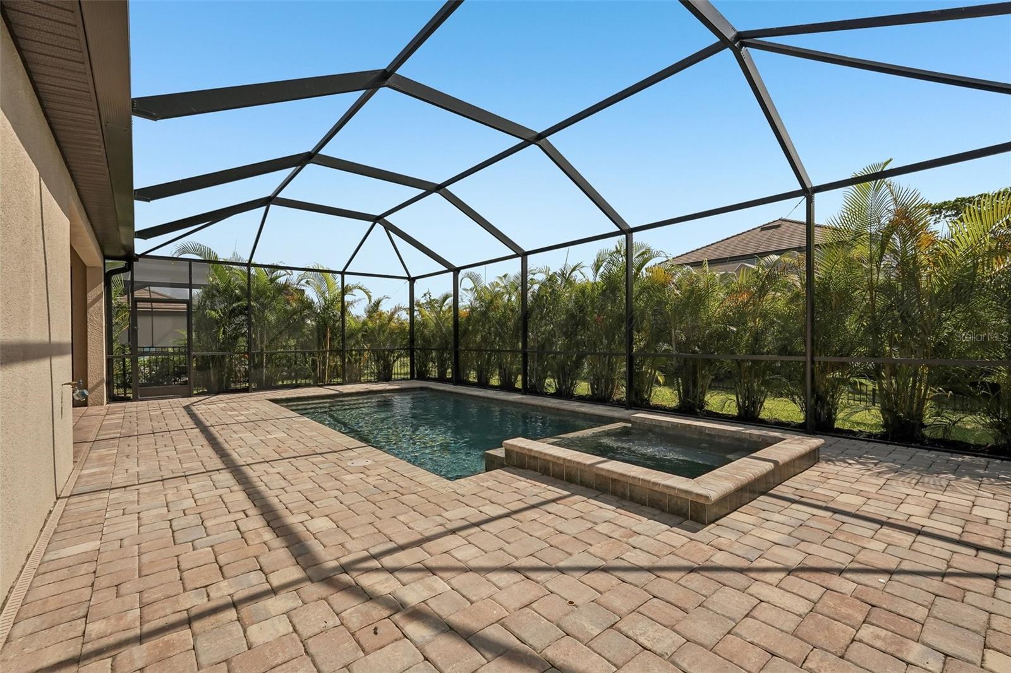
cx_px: 506
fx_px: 449
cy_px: 336
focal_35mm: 16
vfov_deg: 73.7
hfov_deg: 96.7
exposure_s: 1/1000
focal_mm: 16
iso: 400
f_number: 8
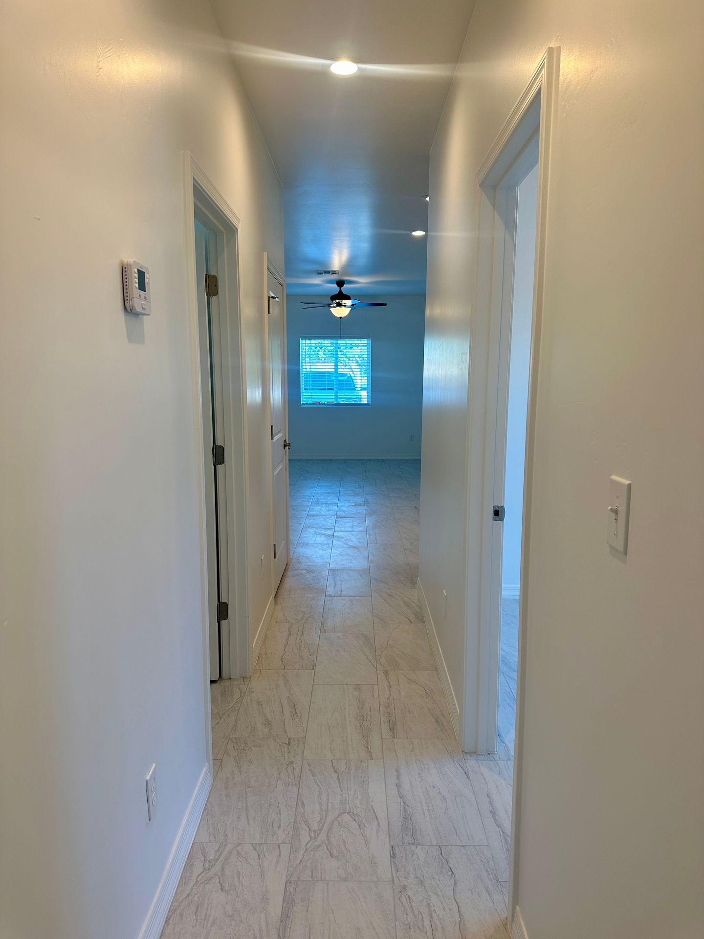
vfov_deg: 71.6
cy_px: 470
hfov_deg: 56.8
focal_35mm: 24
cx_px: 352
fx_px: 651
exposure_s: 1/141
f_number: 1.78
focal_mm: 6.86
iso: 100
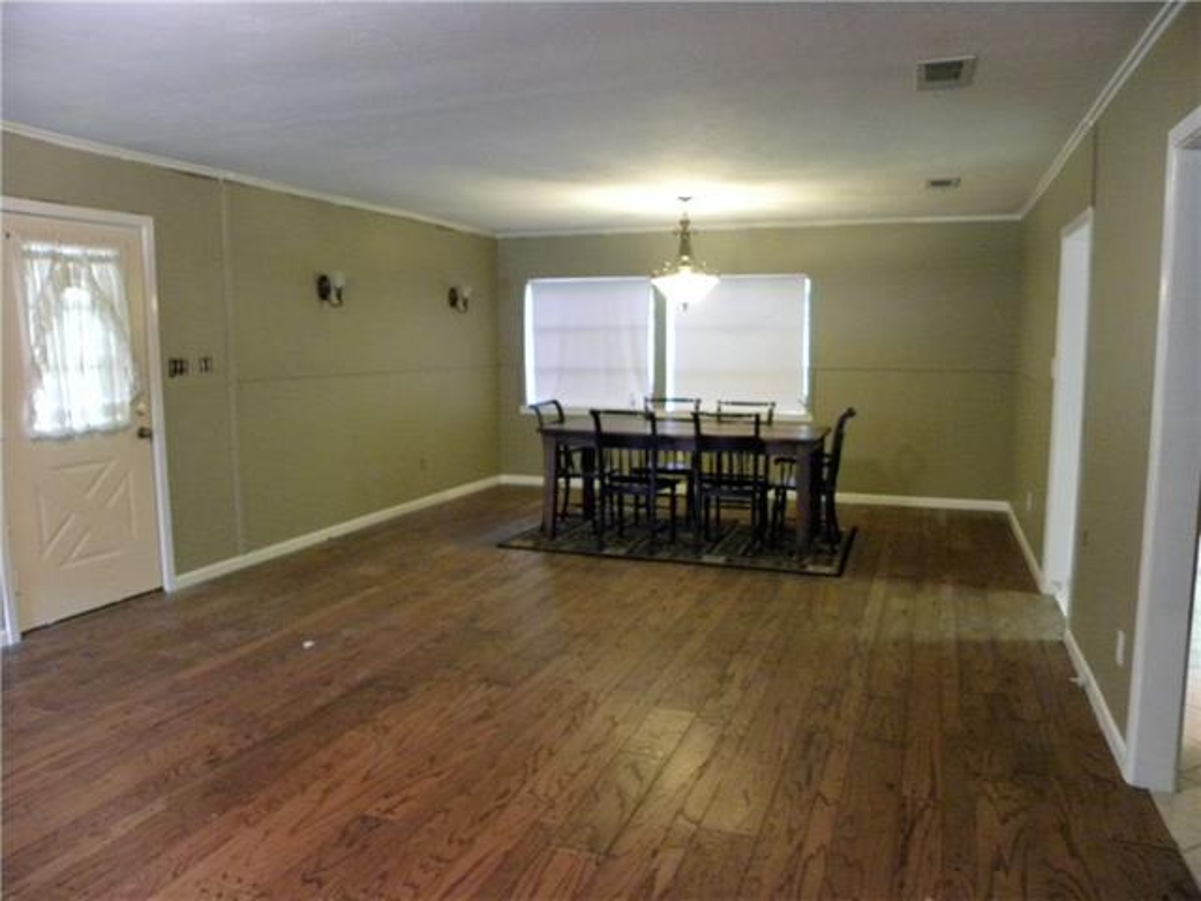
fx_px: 902
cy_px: 450
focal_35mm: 26
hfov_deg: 67.3
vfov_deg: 53.1
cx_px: 600
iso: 400
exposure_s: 1/13.4
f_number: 2.8
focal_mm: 4.6
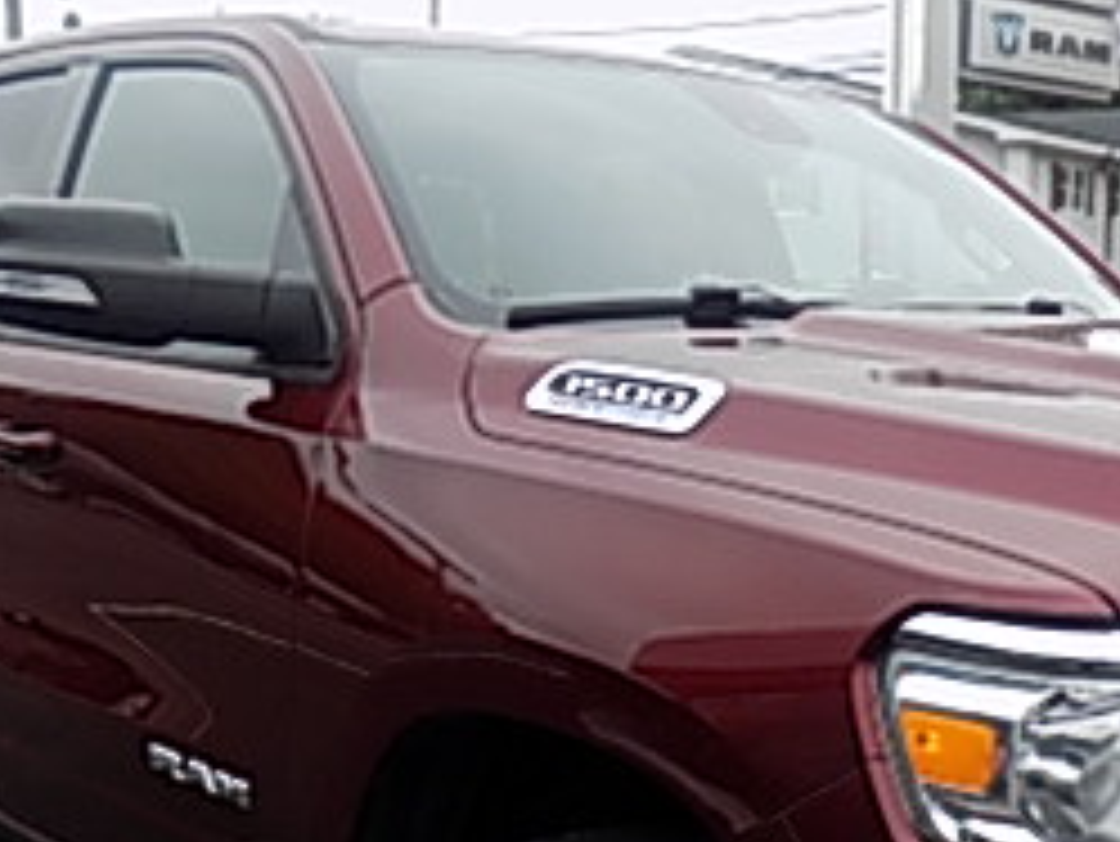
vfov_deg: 24.5
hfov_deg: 32.1
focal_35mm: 59
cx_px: 837
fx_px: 1910
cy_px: 666
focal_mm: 4
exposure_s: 1/320
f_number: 3.1
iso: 80
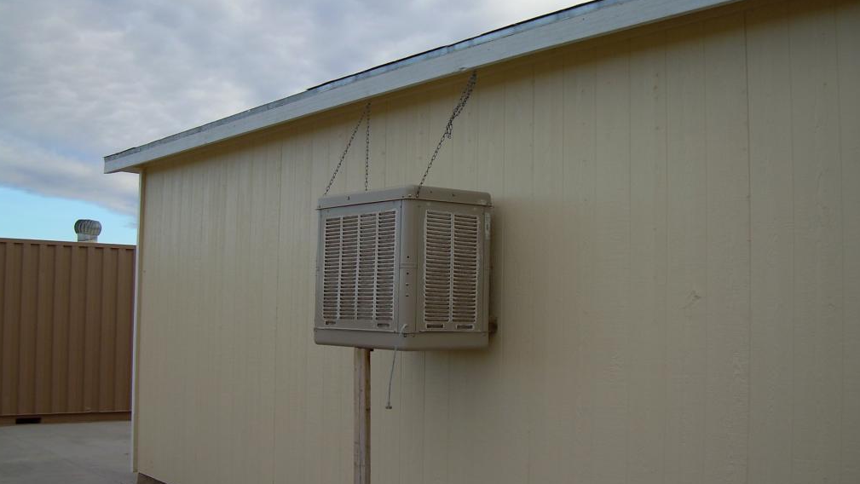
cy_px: 228
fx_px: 958
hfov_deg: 48.3
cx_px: 426
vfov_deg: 28.4
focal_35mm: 42
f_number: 2.8
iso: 50
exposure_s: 1/546
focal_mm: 6.3
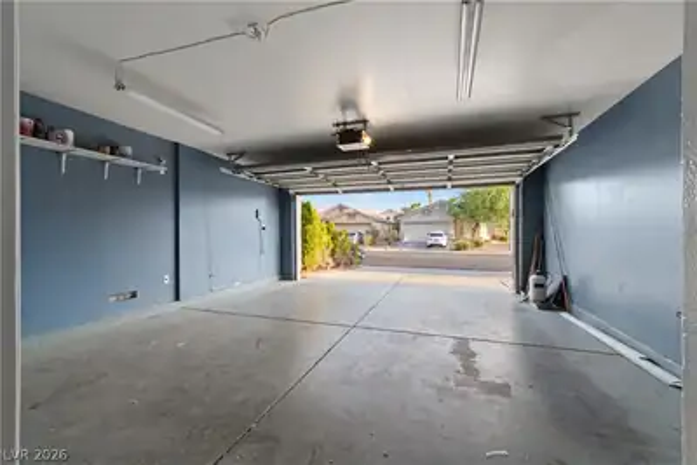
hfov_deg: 106.2
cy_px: 232
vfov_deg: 83.3
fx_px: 261
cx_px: 348
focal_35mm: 14
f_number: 8
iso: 400
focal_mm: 9
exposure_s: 1/15
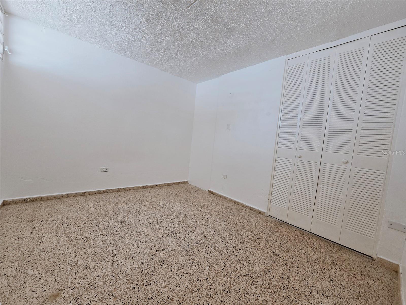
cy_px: 152
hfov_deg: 106.2
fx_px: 152
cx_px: 203
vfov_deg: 89.9
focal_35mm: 13
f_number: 2.2
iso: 80
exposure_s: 1/120
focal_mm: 2.2
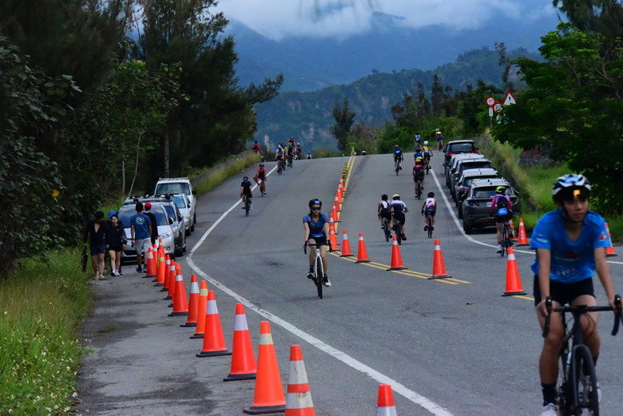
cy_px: 208
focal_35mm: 155
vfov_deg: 8.9
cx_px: 312
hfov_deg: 13.2
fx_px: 2684
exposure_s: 1/4000
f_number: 14
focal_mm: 155
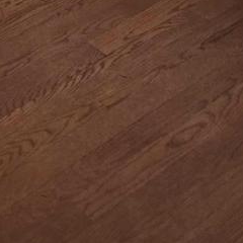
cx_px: 14
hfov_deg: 13.3
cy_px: -427
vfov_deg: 10.5
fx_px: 1032
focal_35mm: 130
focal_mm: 5.4
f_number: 1.8
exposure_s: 1/60
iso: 50
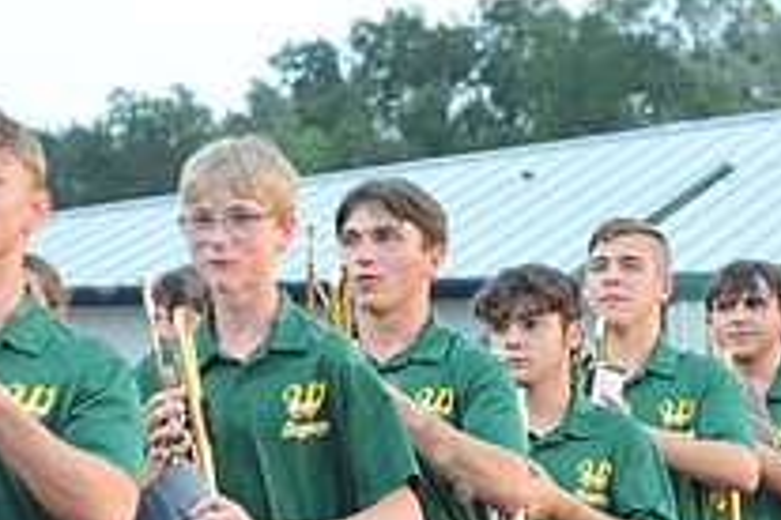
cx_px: 143
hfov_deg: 8.0
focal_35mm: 258
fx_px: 5597
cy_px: 629
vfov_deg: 5.3
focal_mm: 92
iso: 1000
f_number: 7.1
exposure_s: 1/80
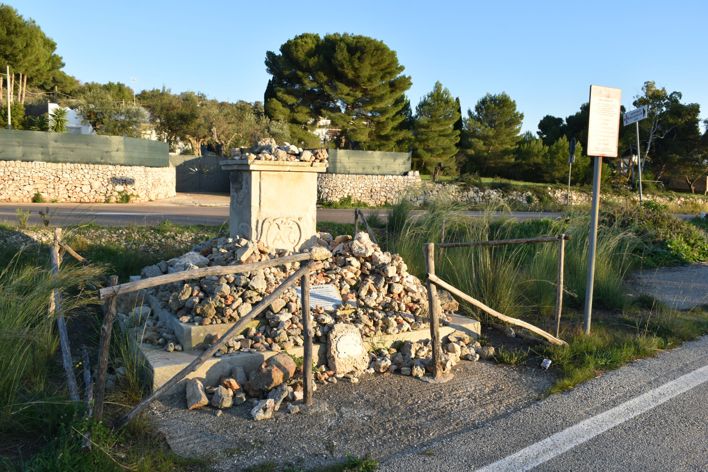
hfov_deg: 61.9
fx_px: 590
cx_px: 354
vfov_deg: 43.6
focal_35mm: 30
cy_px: 236
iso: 250
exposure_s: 1/250
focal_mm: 20
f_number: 8
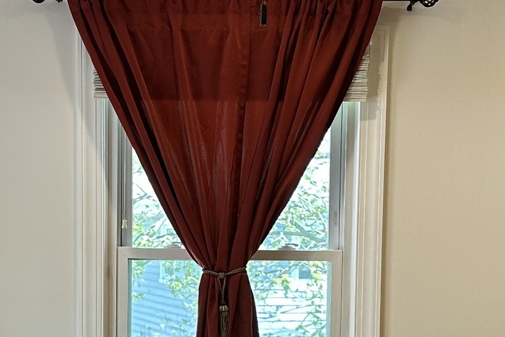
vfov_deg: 14.0
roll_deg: -0.8
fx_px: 1347
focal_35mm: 96
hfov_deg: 21.2
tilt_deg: -5.4
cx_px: 191
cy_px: 347
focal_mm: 6.86
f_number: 1.78
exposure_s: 1/120
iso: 100
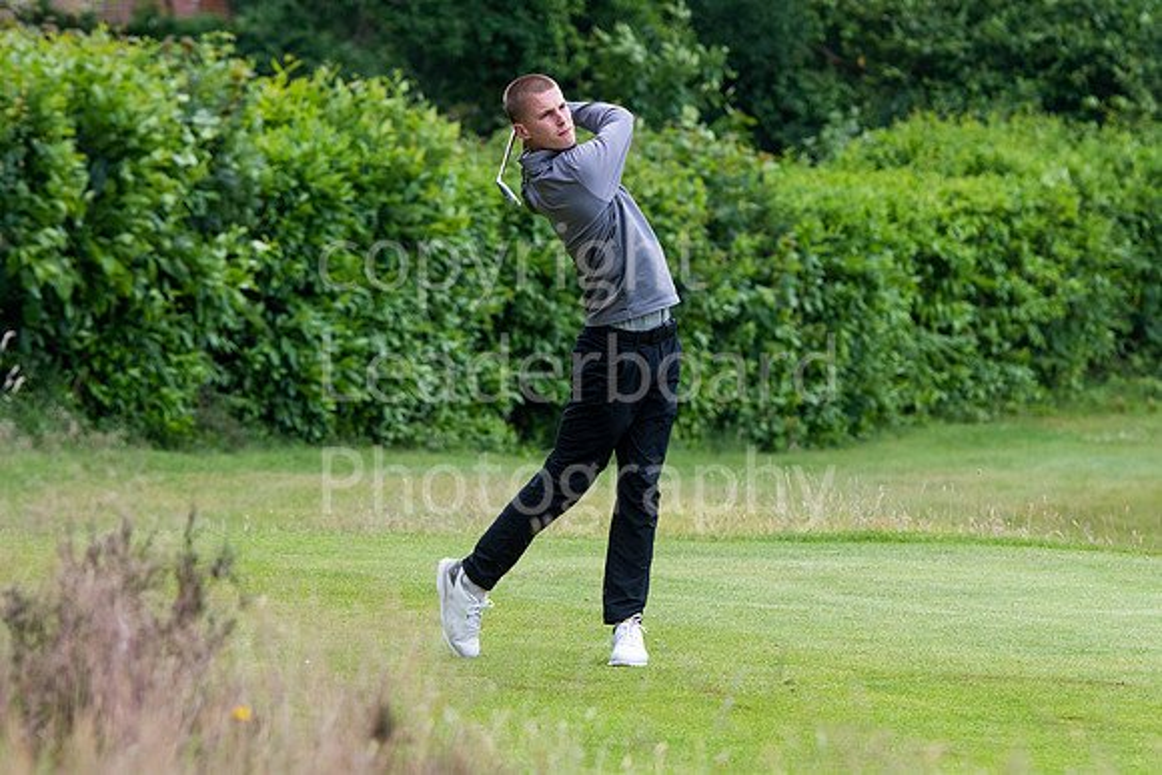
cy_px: 388
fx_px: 7506
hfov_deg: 8.9
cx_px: 581
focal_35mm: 232
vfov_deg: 5.9
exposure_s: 1/1250
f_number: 5.6
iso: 800
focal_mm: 155
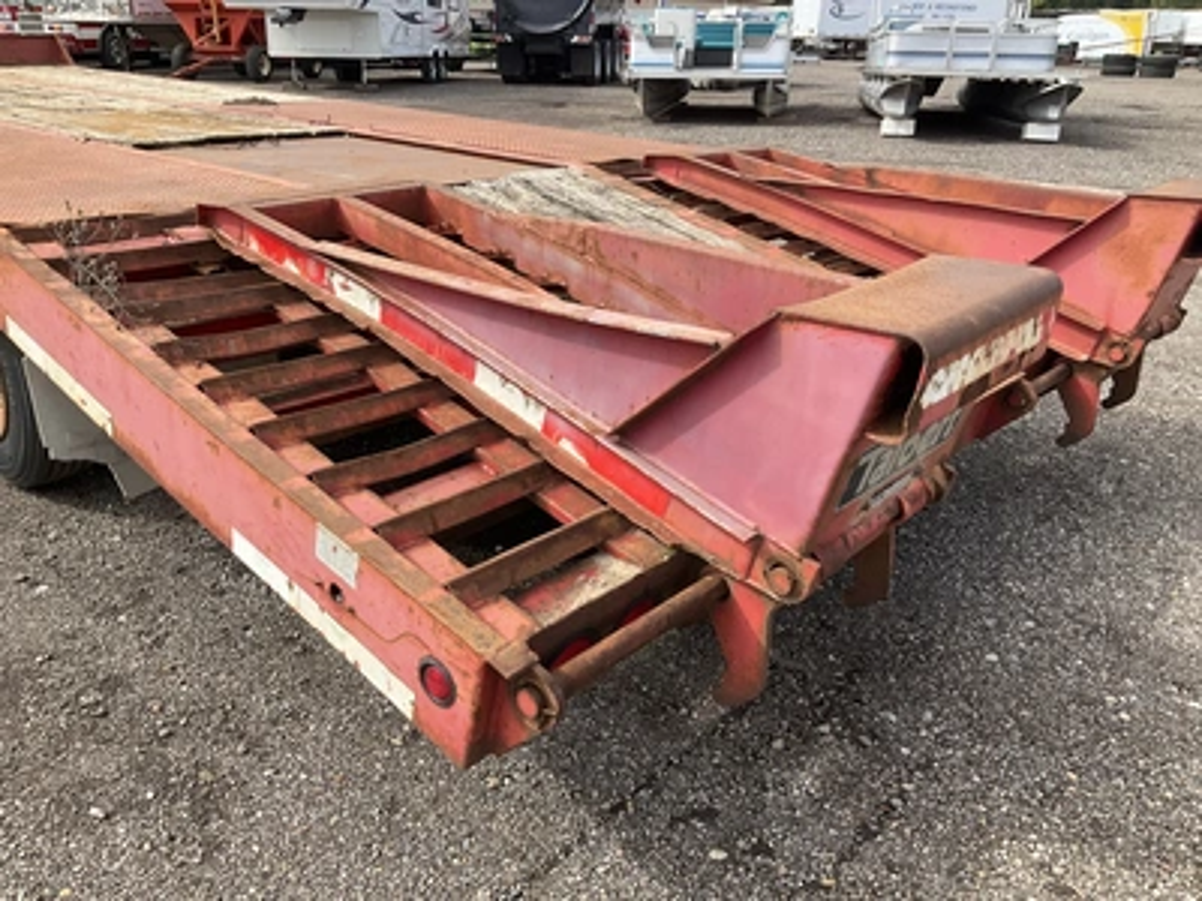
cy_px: 450
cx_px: 601
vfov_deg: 48.2
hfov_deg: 61.7
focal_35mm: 29
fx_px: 1007
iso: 25
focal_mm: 3
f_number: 1.8
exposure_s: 1/781
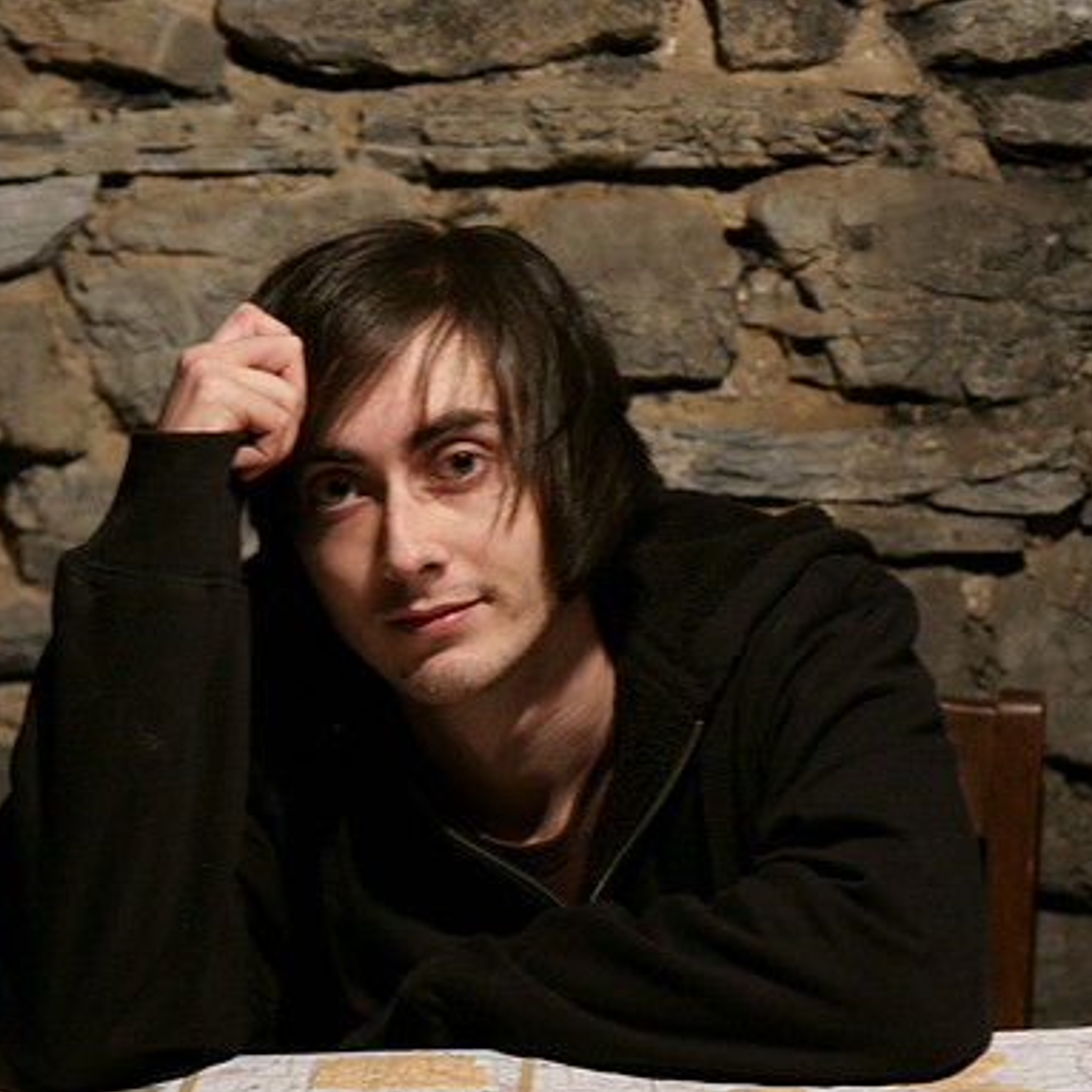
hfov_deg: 15.0
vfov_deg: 15.0
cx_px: 436
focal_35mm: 116
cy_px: 546
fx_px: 4140
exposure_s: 1/25
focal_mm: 60
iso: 1600
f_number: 3.2
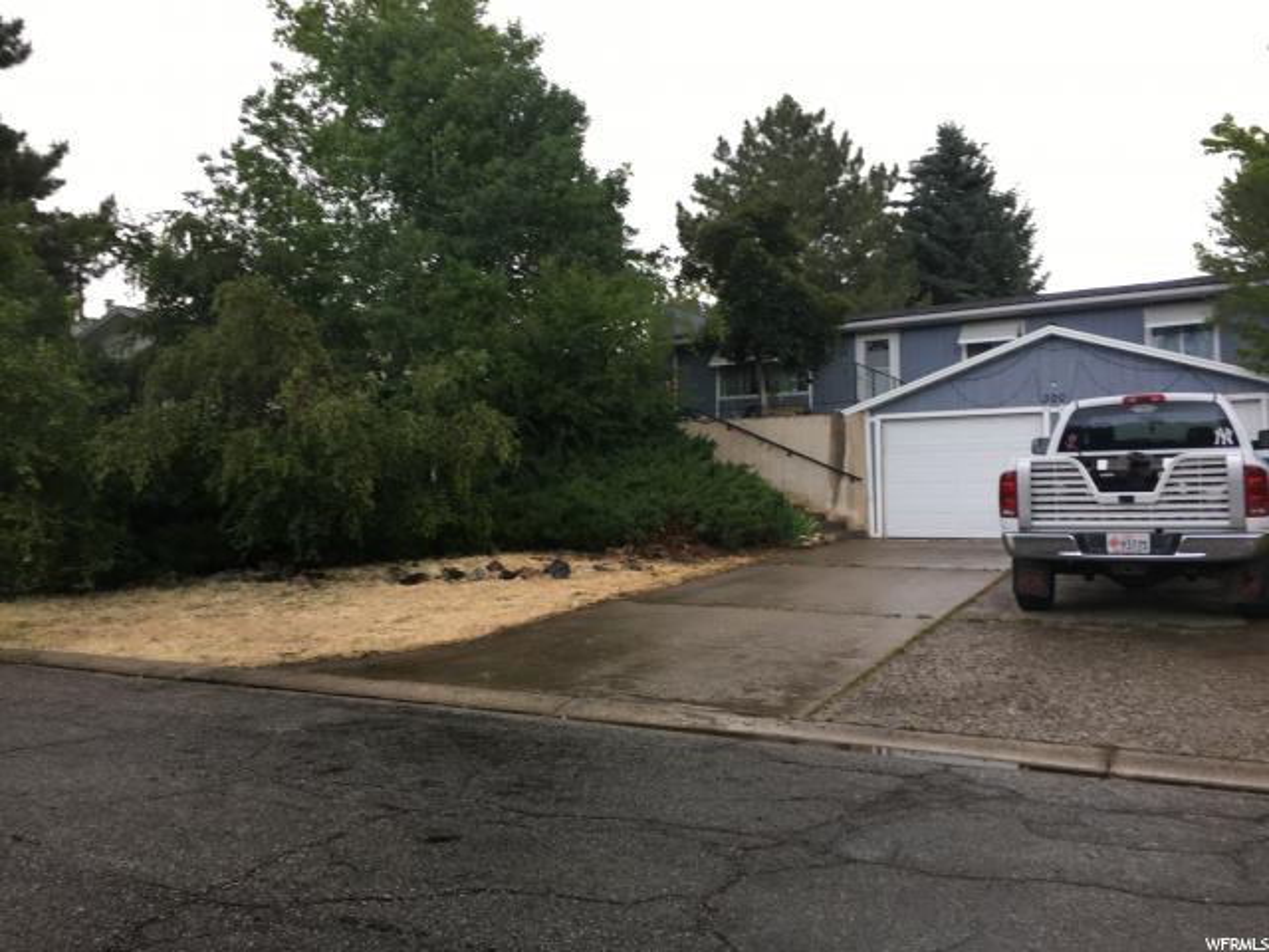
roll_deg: +1.7
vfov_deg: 48.2
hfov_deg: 61.7
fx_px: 1063
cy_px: 476
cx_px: 634
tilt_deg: +4.1
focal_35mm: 29
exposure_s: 1/120
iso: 25
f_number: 2.2
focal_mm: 4.15
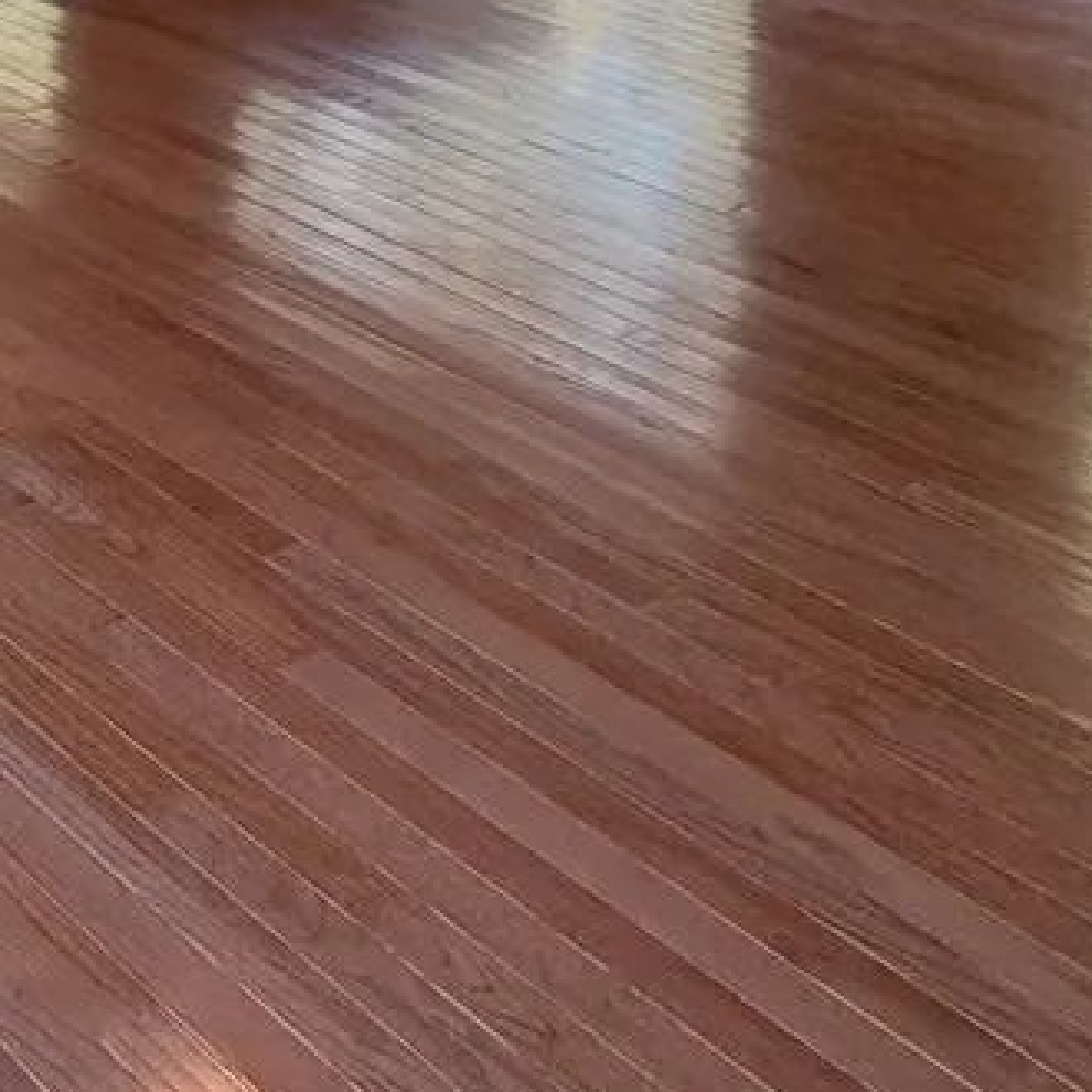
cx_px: -477
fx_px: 1927
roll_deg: -0.2
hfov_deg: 25.3
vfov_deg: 25.1
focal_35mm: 54
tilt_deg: -3.5
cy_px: -490
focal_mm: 2.22
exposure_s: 1/121
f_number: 2.2
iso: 200
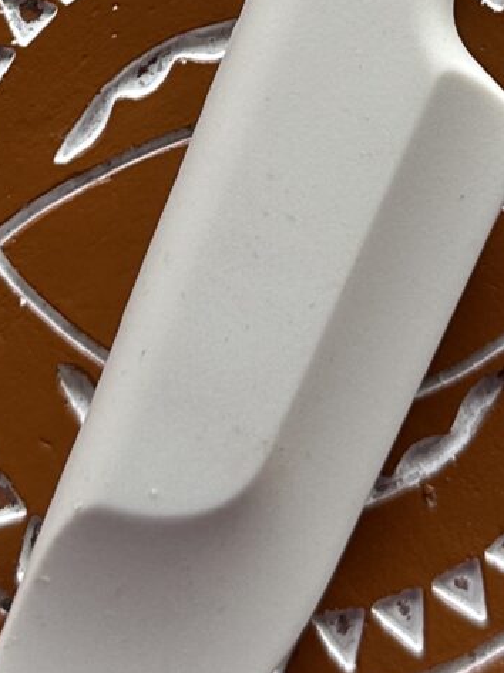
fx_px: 2527
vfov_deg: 14.3
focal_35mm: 130
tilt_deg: -86.1
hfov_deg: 11.4
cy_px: -292
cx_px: 278
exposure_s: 1/446
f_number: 1.78
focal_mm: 6.86
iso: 80
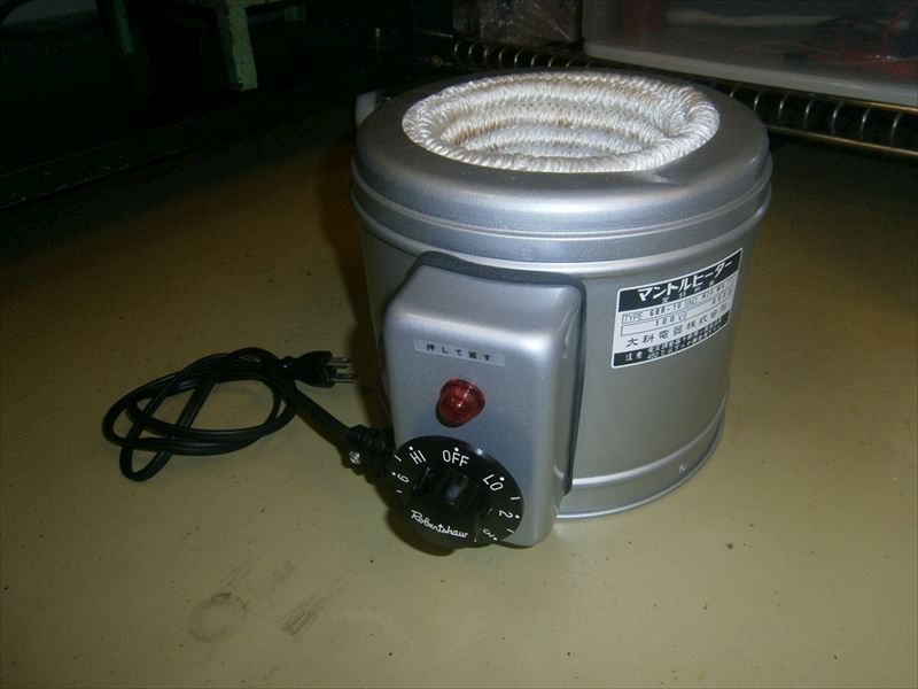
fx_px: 690
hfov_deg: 67.3
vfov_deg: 53.1
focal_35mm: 26
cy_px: 344
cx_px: 459
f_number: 2.8
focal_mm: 4.7
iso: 125
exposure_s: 1/30
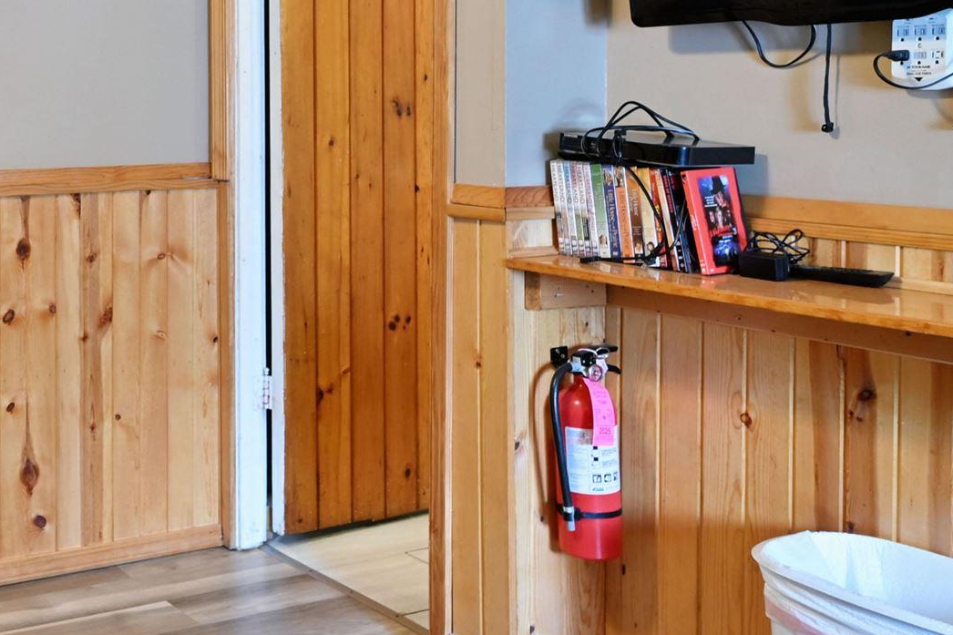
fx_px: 1244
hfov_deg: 36.6
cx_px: -47
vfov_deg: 28.0
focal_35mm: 47
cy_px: 114
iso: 400
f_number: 5.6
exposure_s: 1/10
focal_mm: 16
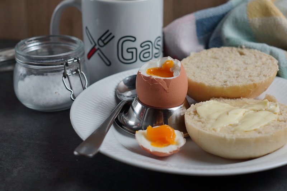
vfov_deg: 18.2
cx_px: 144
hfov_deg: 27.0
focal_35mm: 75
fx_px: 598
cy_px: 96
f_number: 4
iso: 160
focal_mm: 50
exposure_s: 1/80
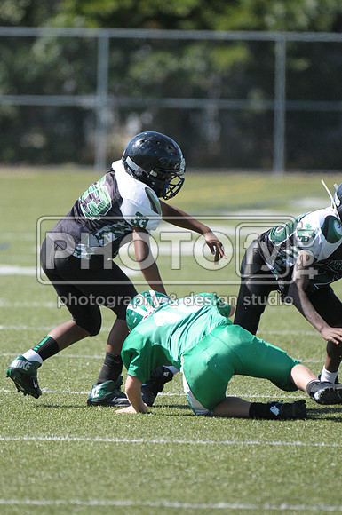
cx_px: 171
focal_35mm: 495
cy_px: 258
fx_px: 7074
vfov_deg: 4.2
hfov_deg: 2.8
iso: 640
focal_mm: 330
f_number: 4
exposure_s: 1/2500
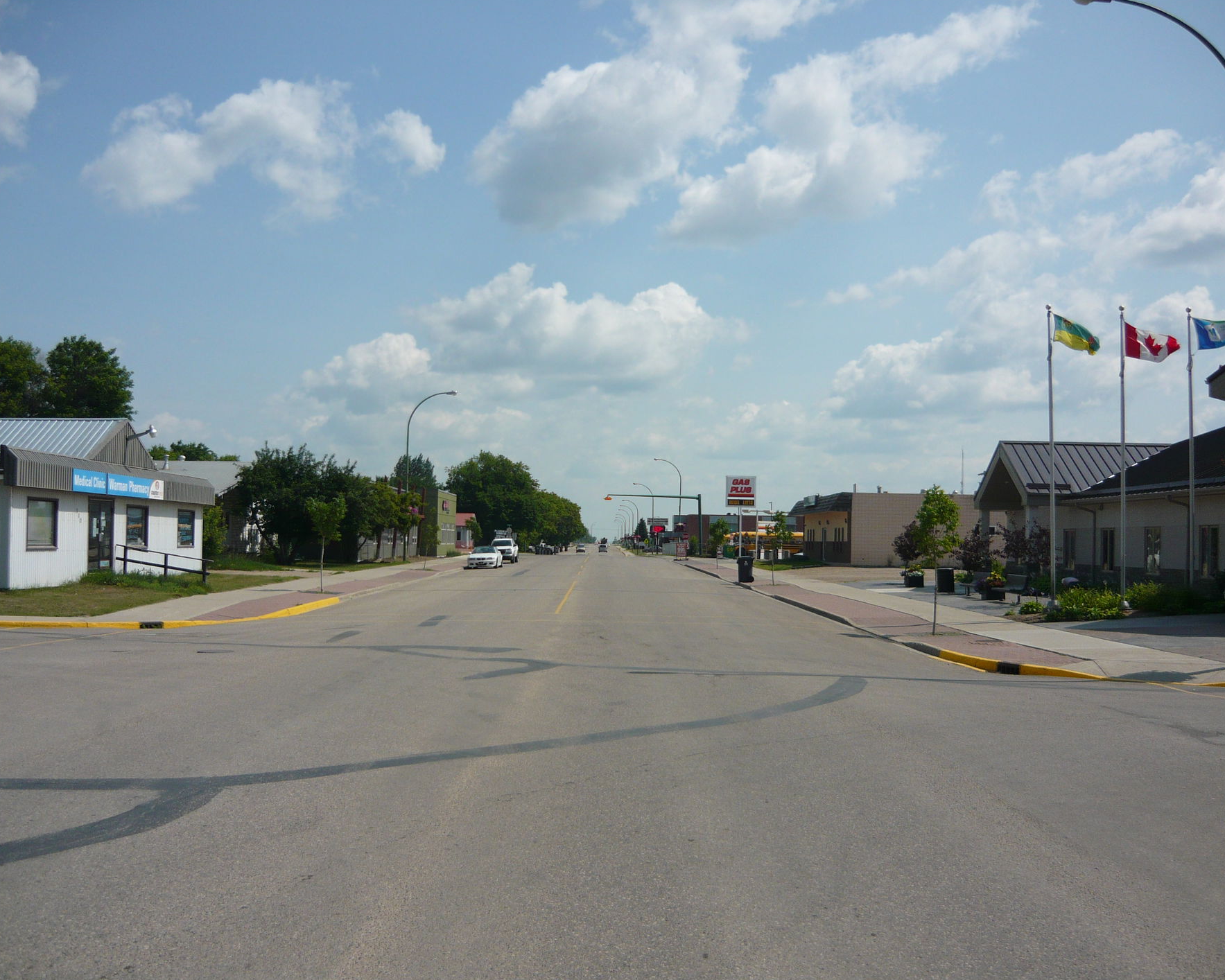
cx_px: 600
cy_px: 489
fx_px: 1269
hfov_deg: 51.5
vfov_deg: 42.2
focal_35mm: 35
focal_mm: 5.5
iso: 100
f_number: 8
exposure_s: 1/400
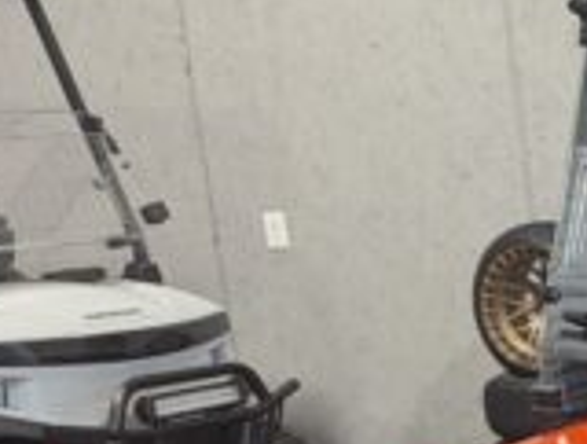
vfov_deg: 12.6
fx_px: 1956
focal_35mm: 115
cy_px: 550
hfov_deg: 13.4
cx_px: 1324
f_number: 1.85
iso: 111
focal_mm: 6.81
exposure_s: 1/52
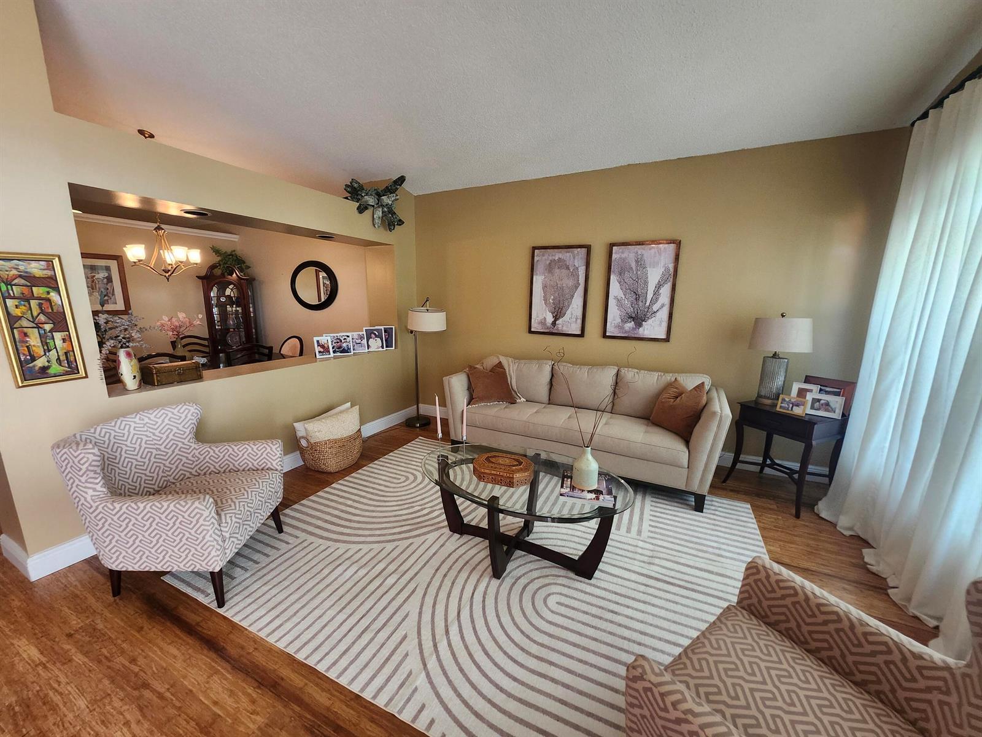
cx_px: 491
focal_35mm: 13
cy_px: 368
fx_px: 369
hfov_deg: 106.2
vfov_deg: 89.9
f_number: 2.2
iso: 200
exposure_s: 1/60
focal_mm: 1.74
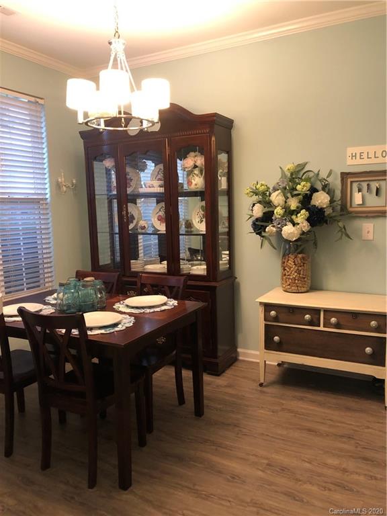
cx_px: 194
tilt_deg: -5.8
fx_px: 417
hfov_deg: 49.7
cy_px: 258
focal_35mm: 28
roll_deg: +1.2
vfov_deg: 63.4
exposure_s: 1/7
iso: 80
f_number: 1.8
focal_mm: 3.99
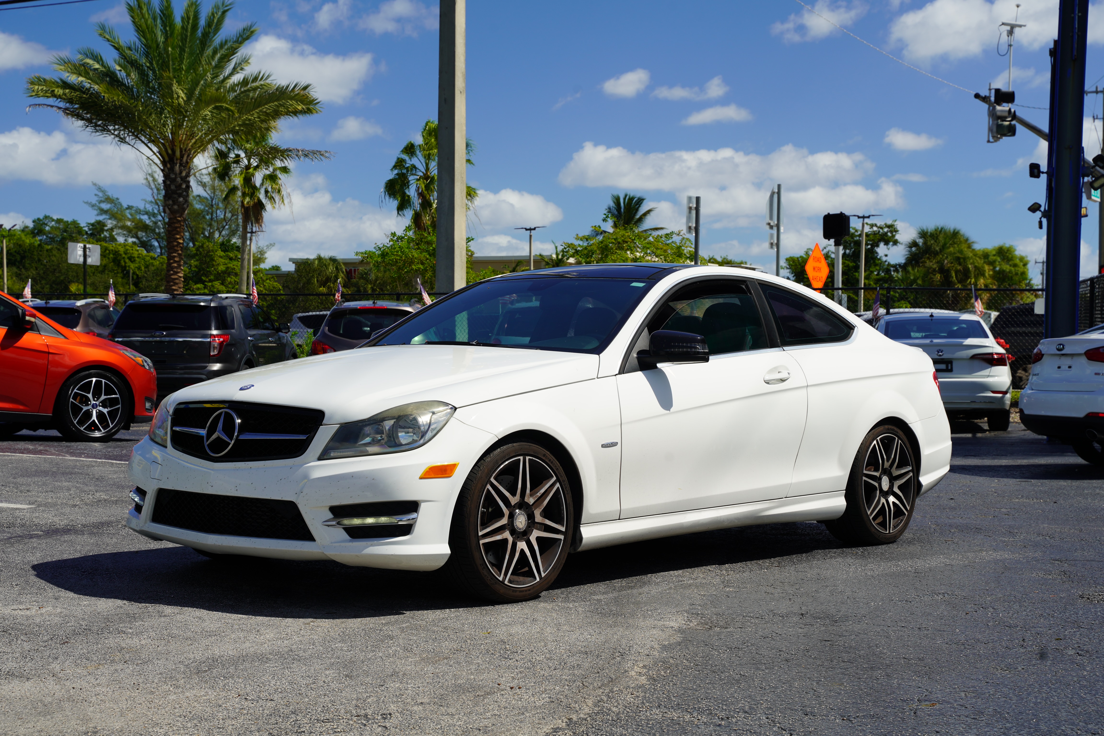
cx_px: 552
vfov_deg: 24.6
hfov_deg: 36.2
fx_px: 1690
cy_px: 368
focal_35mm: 55
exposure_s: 1/125
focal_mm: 55.1
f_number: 9
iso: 100
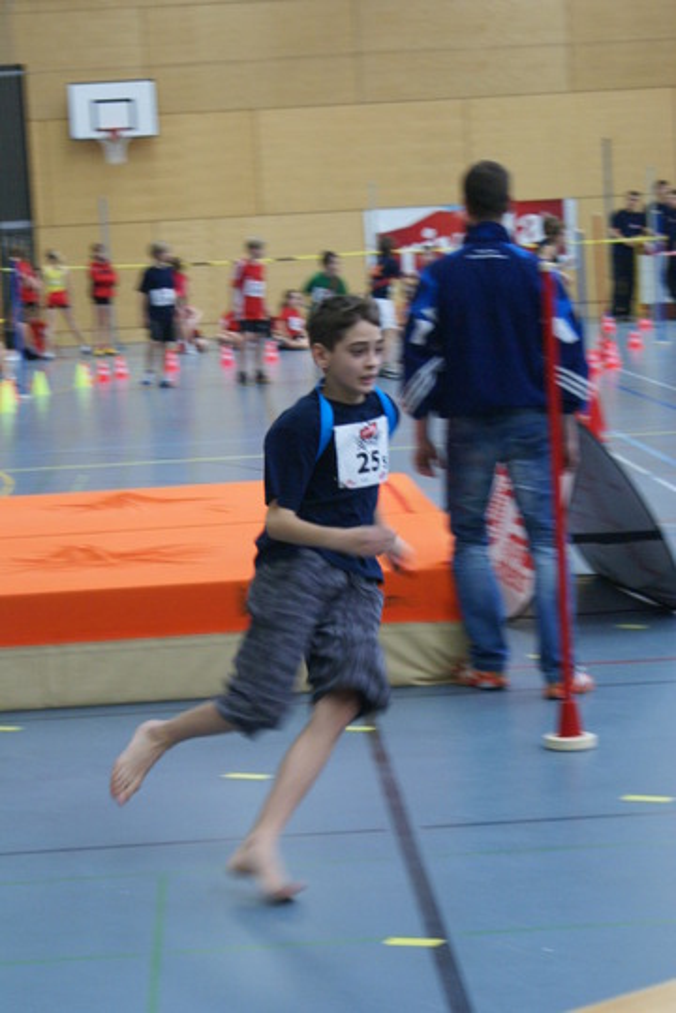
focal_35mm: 90
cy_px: 506
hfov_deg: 15.2
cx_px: 338
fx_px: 2535
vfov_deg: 22.6
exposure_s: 1/60
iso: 800
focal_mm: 60
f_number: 5.6
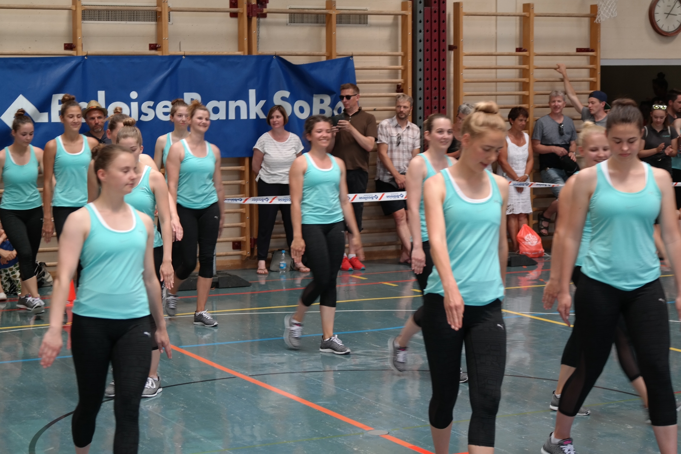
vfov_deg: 17.7
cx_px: 340
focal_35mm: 77
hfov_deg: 26.3
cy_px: 227
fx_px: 1456
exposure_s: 1/80
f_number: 4
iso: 200
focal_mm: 50
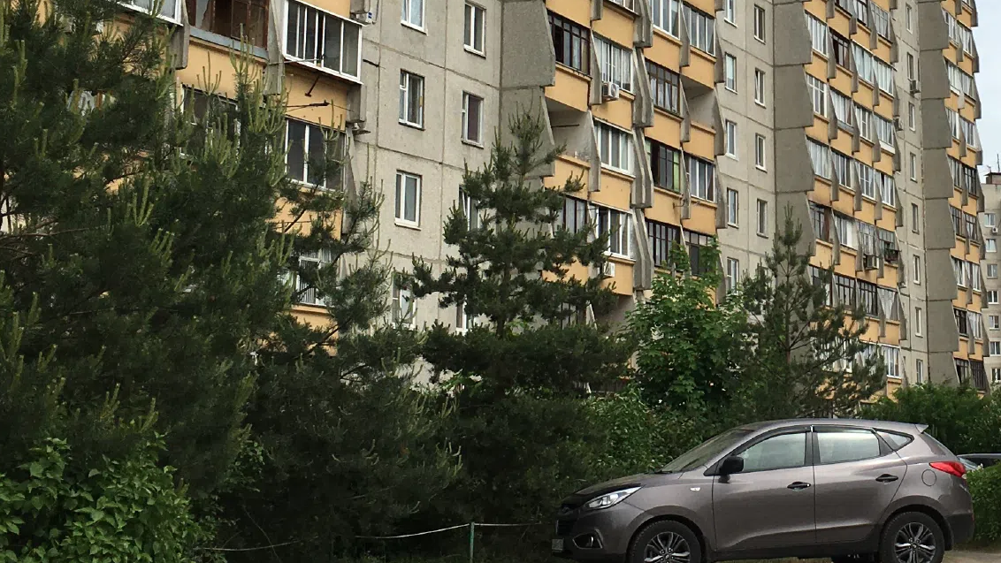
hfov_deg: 30.1
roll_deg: +0.7
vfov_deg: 17.8
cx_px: 898
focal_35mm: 67
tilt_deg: +11.4
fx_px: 1779
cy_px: 101
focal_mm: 4.15
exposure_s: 1/2481
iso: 25
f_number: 2.2
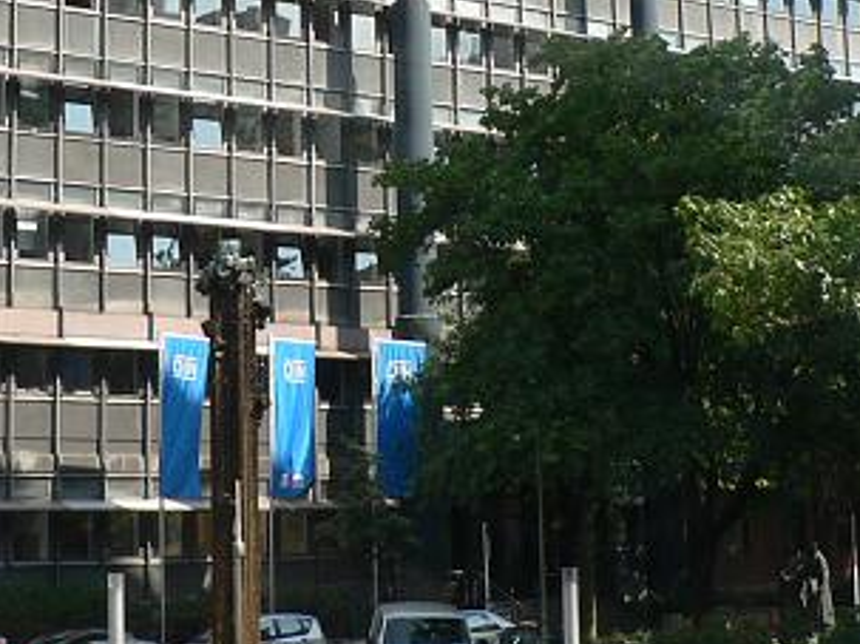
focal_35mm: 95
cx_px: 270
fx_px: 2359
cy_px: -105
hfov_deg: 20.6
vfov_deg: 15.1
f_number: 4
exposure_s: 1/320
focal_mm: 6
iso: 80
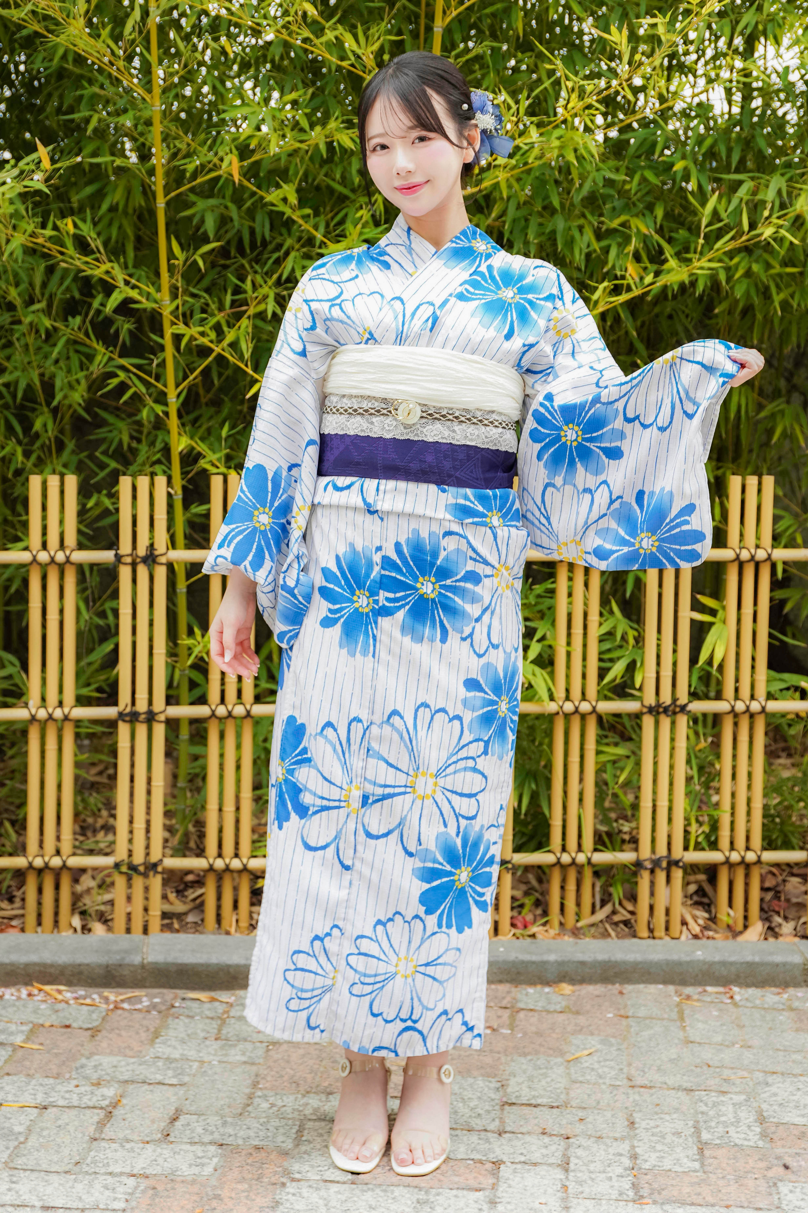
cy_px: 606
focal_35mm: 51
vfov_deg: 38.9
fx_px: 1717
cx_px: 404
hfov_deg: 26.5
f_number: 5
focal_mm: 51
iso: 100
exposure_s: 1/100
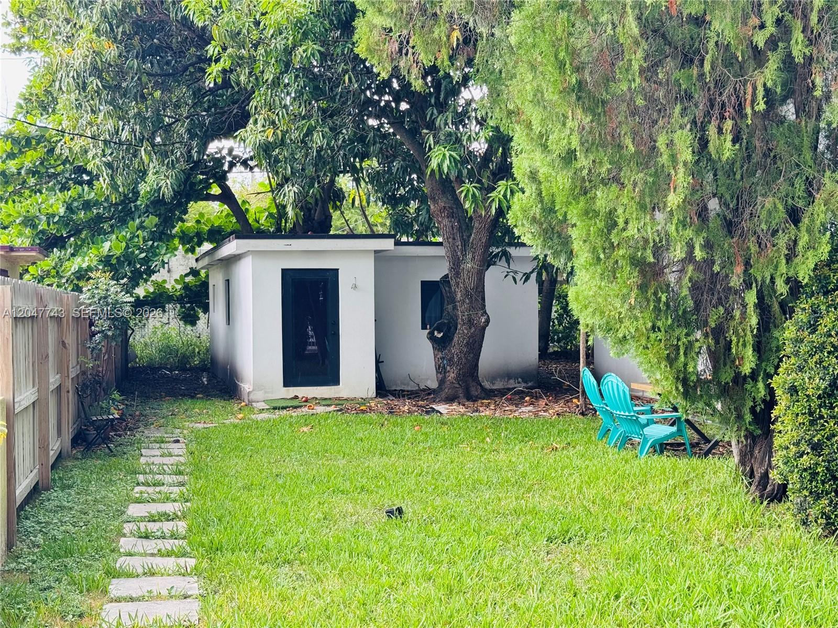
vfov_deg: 30.3
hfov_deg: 39.7
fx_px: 1162
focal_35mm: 48
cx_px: 419
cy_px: 314
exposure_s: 1/142
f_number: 1.78
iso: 64
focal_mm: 6.76
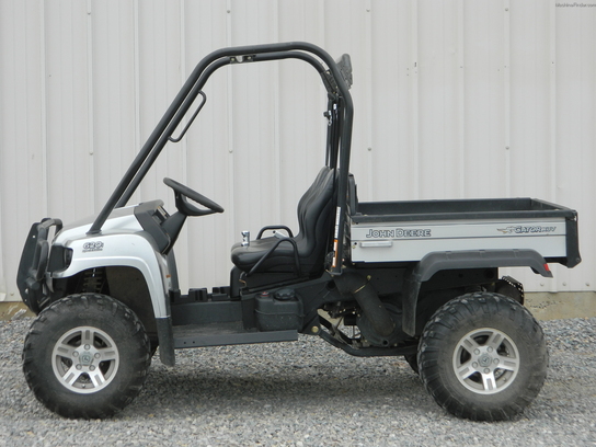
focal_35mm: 103
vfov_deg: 14.4
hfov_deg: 19.1
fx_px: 1773
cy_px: 224
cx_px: 298
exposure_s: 1/200
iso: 80
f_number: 4.5
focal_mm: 18.6
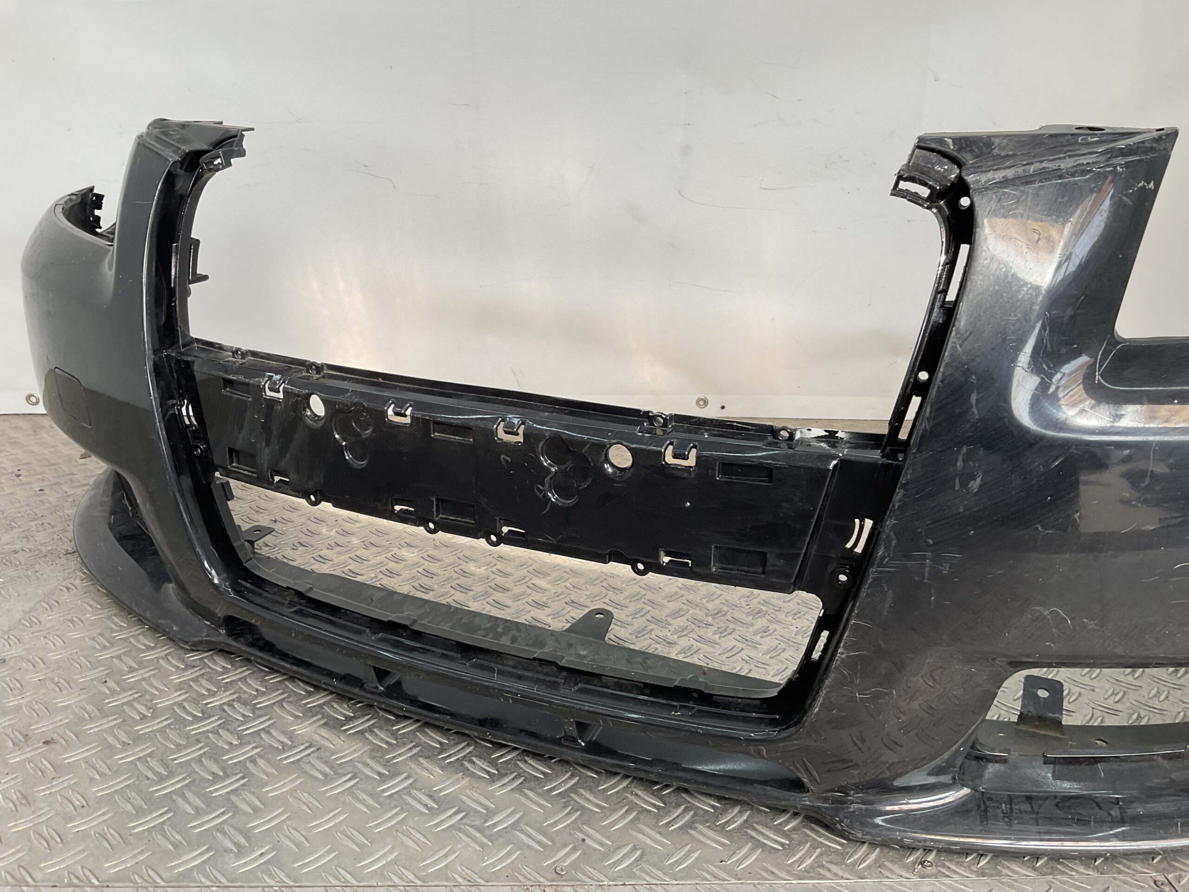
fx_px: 996
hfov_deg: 61.7
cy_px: 446
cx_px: 594
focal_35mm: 29
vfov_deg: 48.2
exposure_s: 1/222
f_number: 1.8
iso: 16
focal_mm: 3
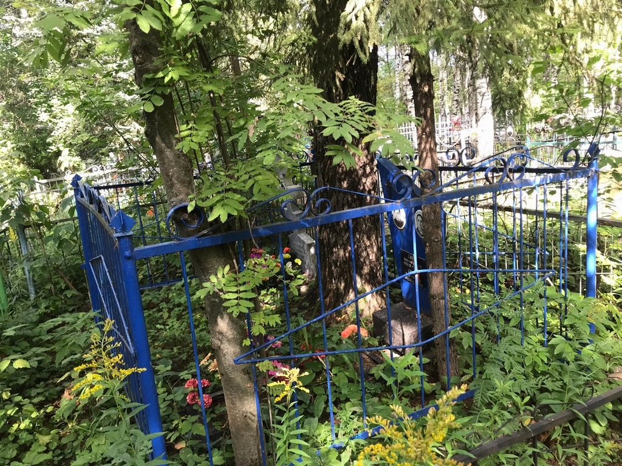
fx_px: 503
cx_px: 311
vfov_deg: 49.7
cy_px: 233
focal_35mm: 28
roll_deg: +7.5
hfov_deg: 63.4
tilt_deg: -10.2
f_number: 1.8
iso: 32
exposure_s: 1/100
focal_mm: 3.99
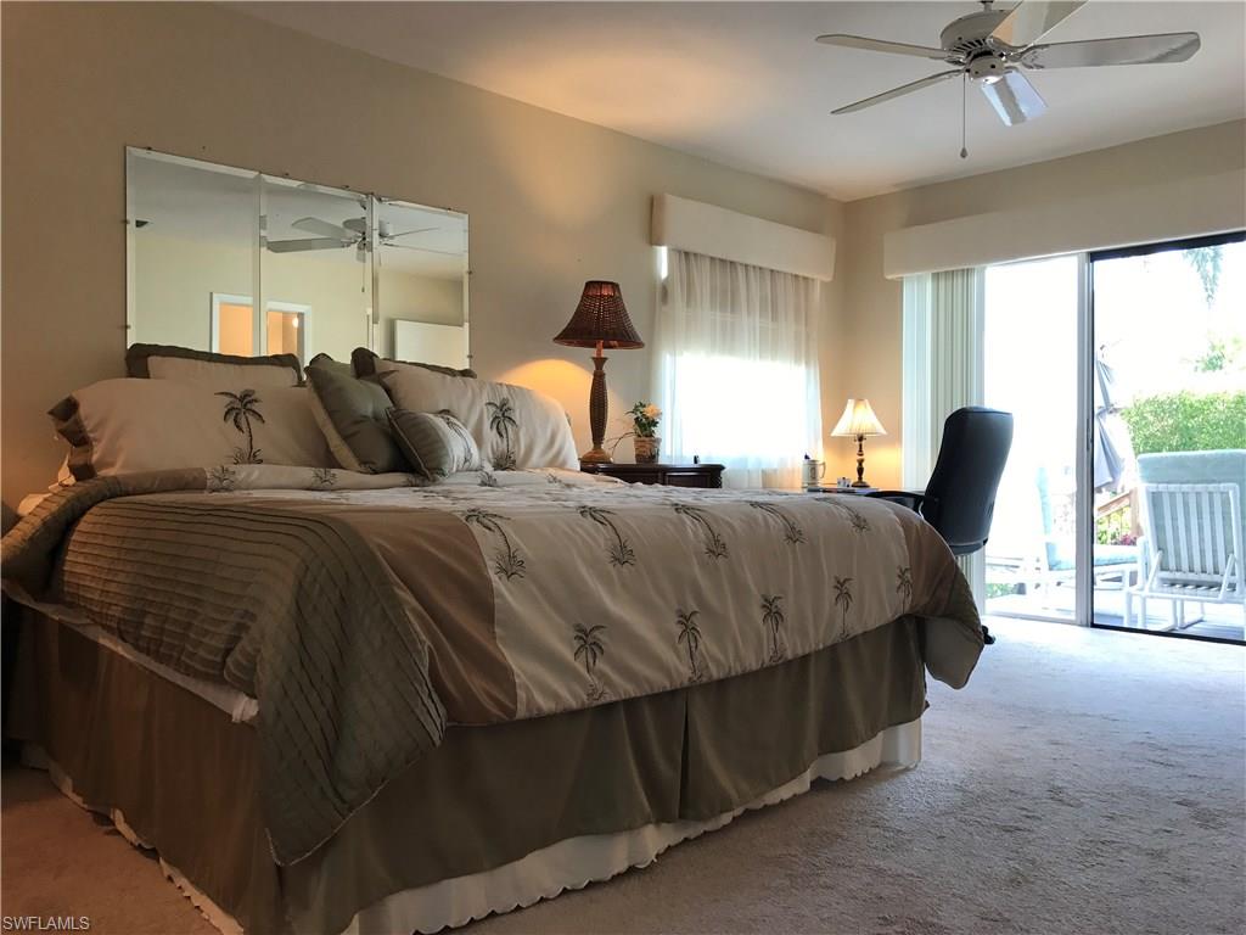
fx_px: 1008
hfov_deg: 63.4
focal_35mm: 28
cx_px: 623
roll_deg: -0.4
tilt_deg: -0.5
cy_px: 468
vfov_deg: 49.7
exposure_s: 1/40
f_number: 1.8
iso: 25
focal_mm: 3.99
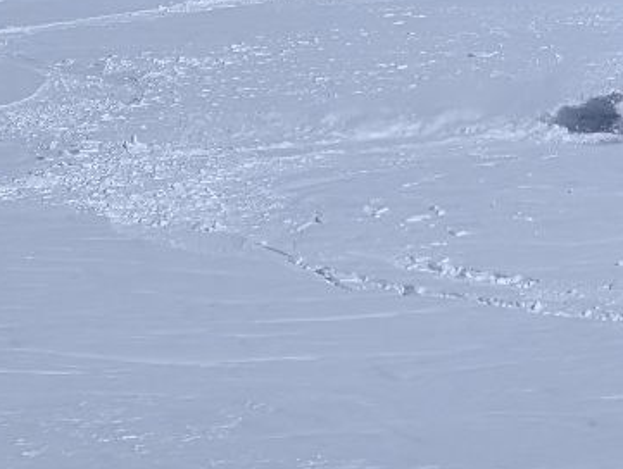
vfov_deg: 9.2
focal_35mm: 136
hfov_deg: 13.2
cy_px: -819
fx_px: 2452
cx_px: 1084
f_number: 1.68
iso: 30
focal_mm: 6.9
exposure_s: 1/6369
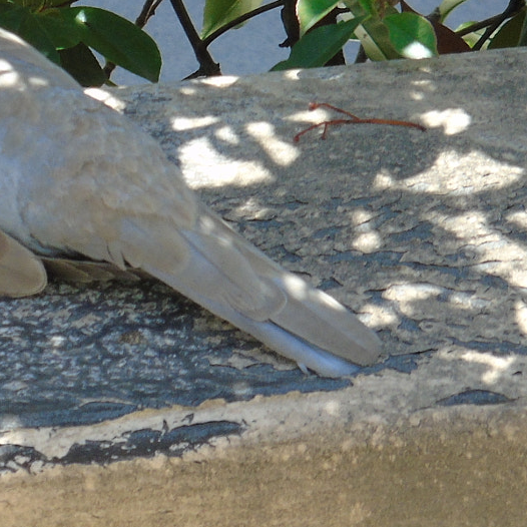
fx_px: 25440
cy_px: 29
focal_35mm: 1477
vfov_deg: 1.2
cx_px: -155
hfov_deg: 1.2
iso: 100
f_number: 5.7
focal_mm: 98
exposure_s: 1/125
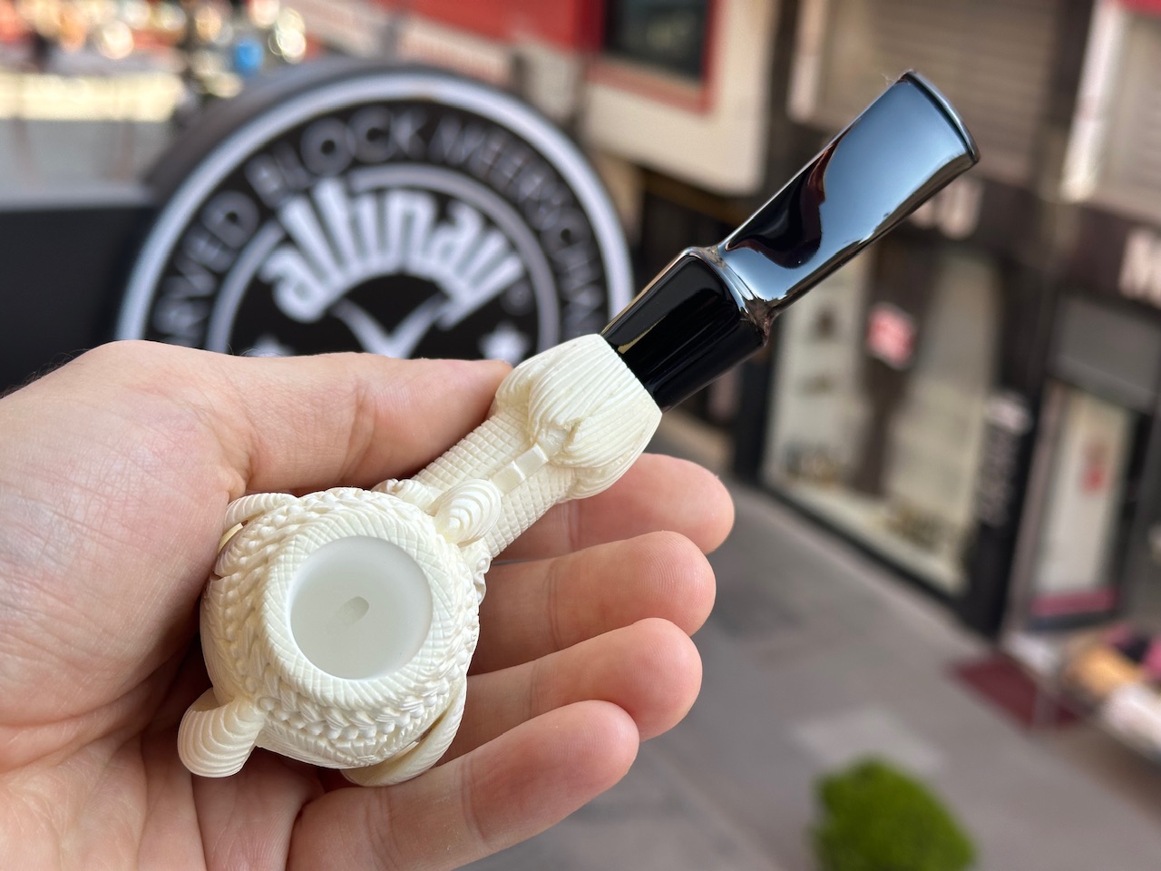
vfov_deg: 30.3
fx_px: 1610
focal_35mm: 48
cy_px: 436
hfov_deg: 39.7
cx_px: 580
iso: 64
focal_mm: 6.86
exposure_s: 1/373
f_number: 1.78
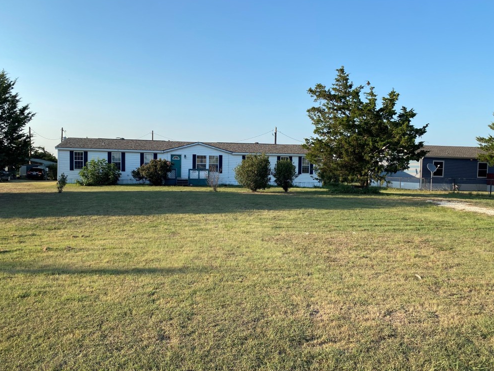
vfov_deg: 51.4
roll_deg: -1.3
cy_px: 188
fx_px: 385
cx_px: 238
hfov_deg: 65.3
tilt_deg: -3.6
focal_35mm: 27
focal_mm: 4.25
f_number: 1.8
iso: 32
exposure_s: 1/1653
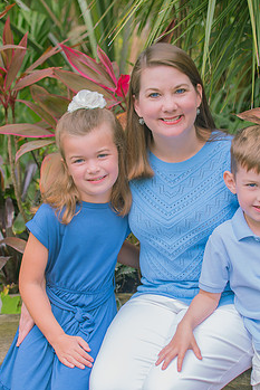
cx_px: 165
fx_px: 725
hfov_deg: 20.3
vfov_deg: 29.9
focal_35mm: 67
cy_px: 246
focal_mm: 35
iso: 100
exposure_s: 1/250
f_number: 2.8
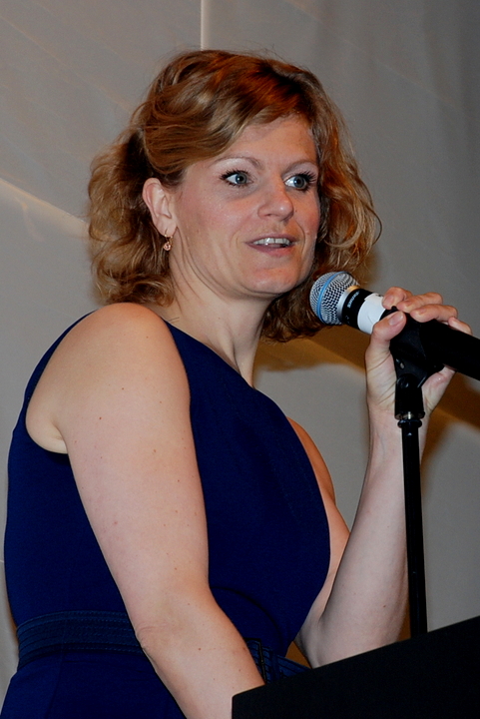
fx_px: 2846
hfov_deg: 9.6
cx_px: 240
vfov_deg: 14.4
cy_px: 360
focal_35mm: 142
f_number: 5.6
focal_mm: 95
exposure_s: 1/60
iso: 320
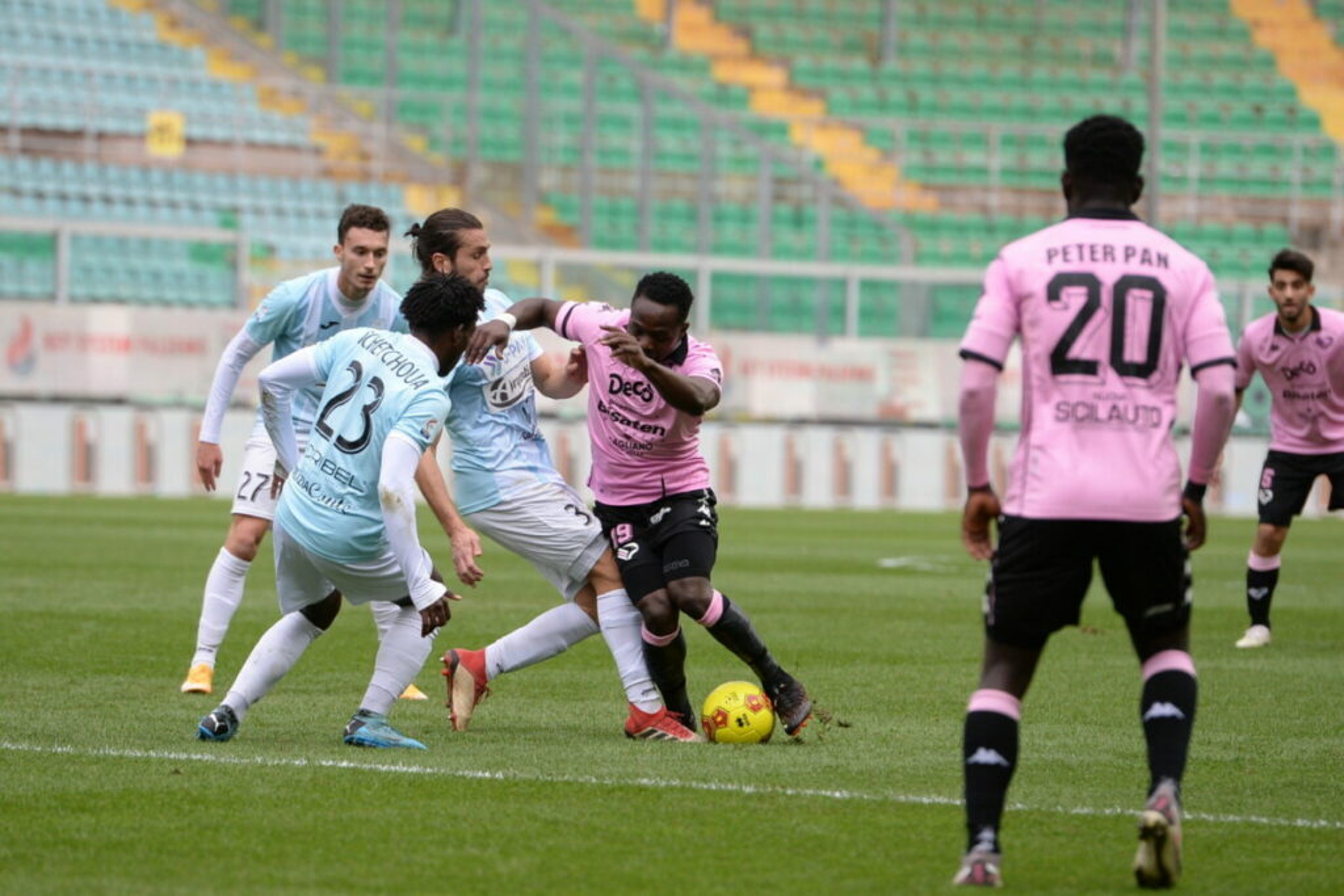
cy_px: 448
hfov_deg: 10.3
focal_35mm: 200
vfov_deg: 6.9
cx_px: 672
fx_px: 7467
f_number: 4
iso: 800
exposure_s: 1/1600
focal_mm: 200
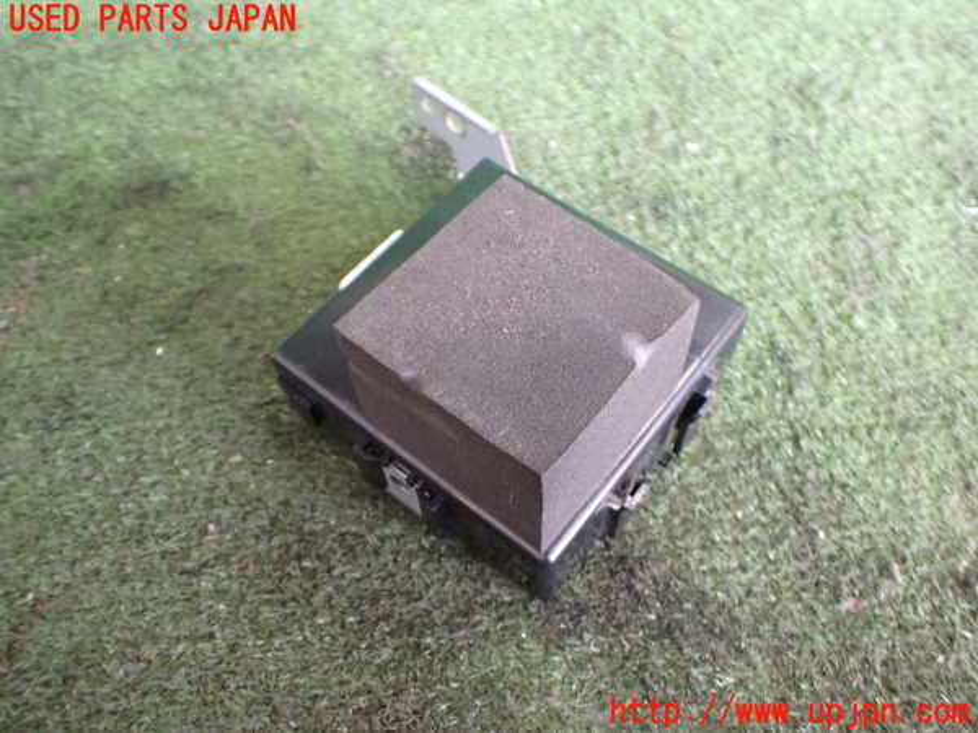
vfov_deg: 46.8
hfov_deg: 60.0
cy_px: 366
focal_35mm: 30
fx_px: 848
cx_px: 489
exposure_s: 1/80
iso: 800
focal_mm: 5.4
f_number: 2.3
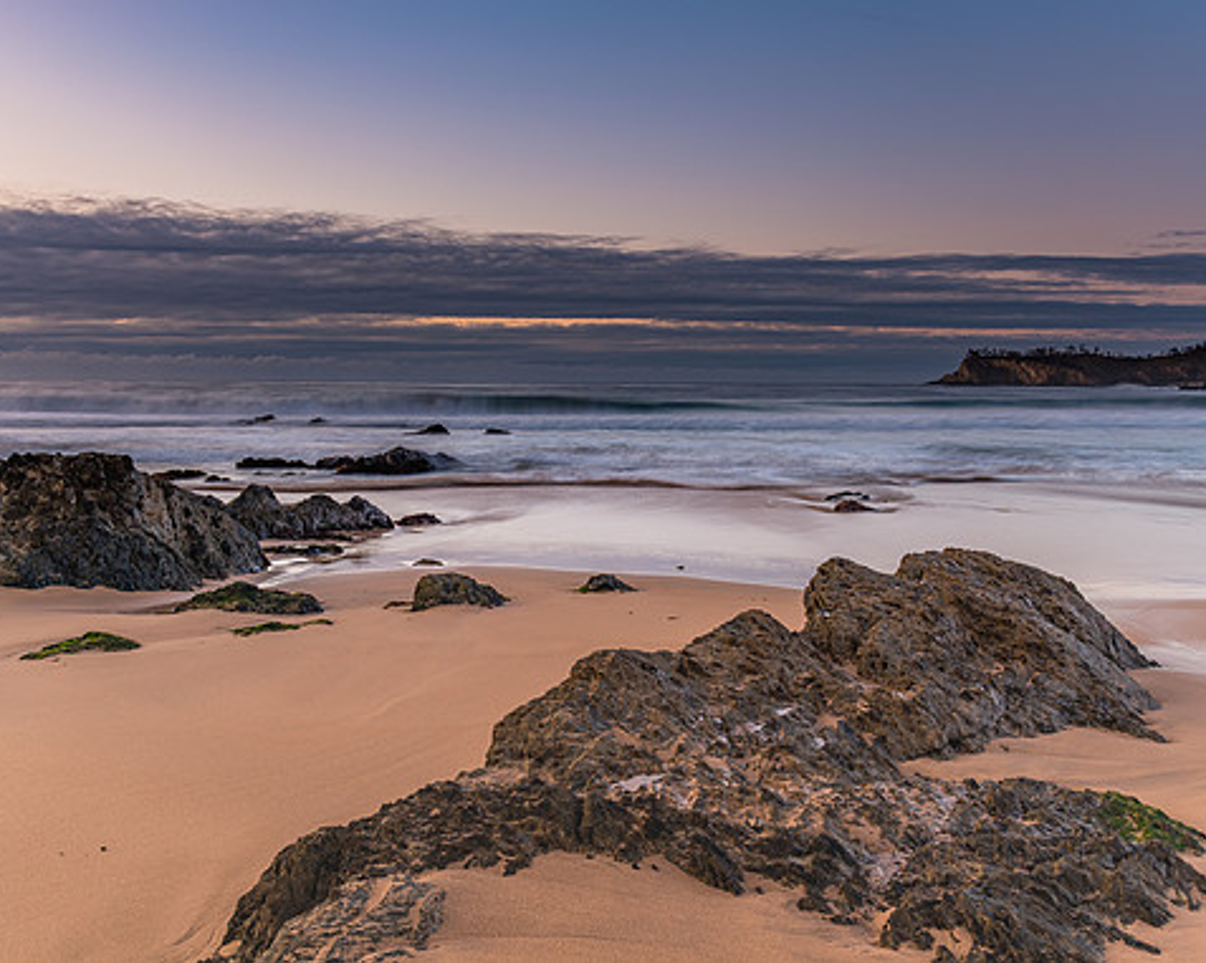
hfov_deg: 51.5
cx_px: 543
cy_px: 470
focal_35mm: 35
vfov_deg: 42.2
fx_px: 1248
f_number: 8
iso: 100
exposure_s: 2.5
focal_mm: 30
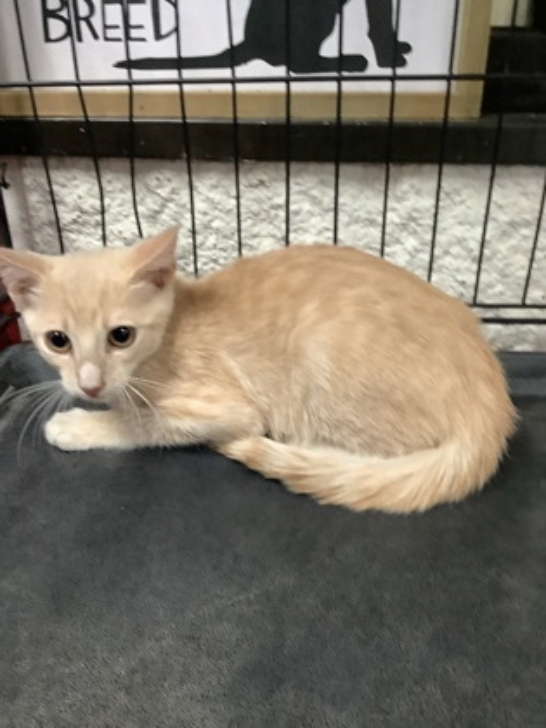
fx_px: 652
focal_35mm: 31
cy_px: 364
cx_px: 273
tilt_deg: -28.0
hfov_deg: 45.4
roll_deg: +0.5
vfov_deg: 58.4
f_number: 2.4
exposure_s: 1/40
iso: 320
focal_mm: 3.3
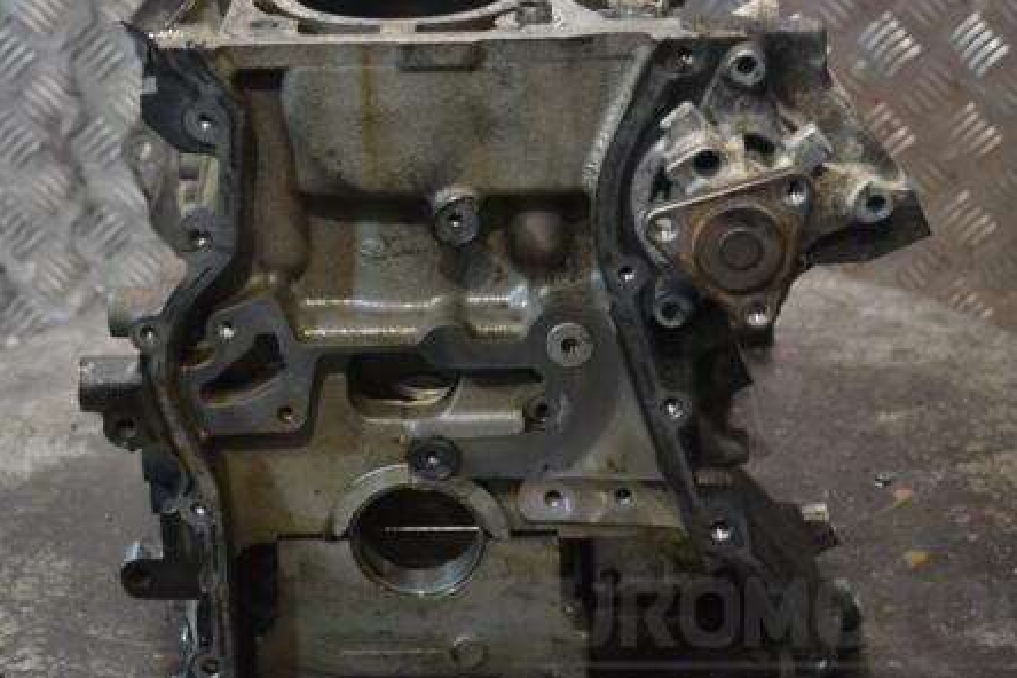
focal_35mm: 73
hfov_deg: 27.7
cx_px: 463
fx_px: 2062
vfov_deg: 18.7
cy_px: 307
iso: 3200
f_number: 5
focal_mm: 36
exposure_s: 1/100
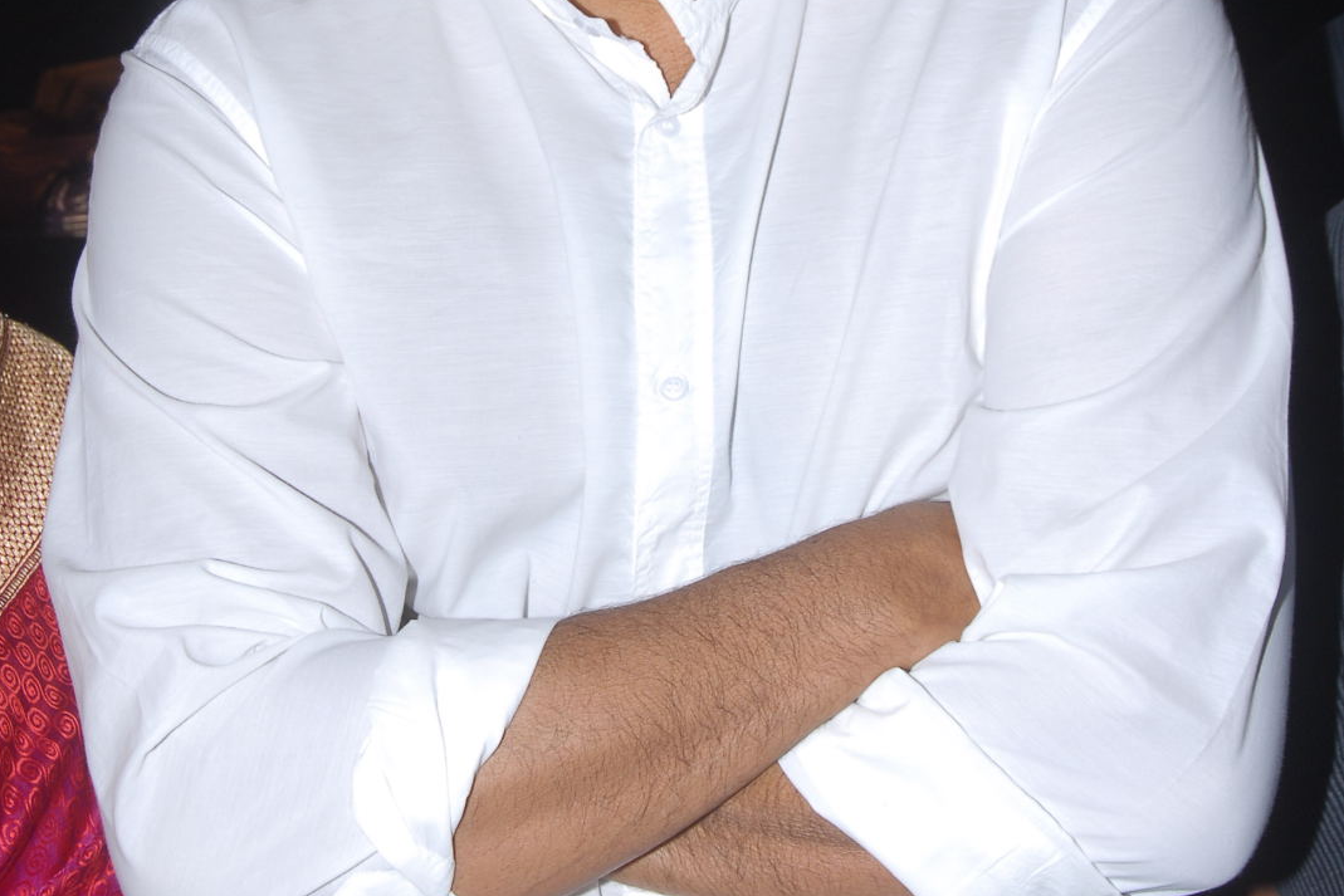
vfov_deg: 13.8
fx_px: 3696
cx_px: 670
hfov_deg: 20.6
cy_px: 183
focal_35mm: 99
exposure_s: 1/125
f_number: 9
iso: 200
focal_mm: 44
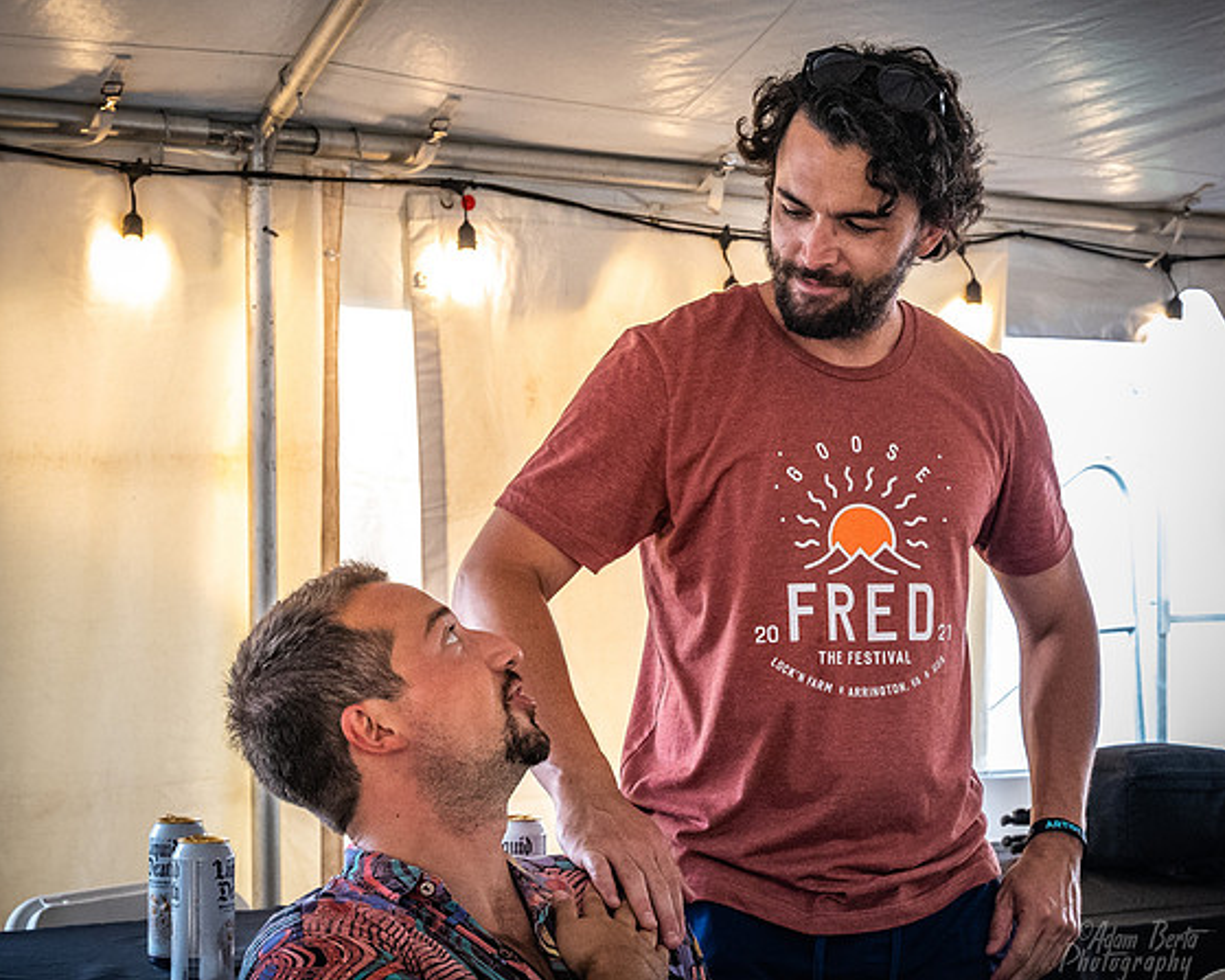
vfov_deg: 22.5
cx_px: 689
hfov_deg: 27.9
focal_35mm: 68
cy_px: 491
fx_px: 2465
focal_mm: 40
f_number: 6.3
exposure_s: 1/250
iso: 6400
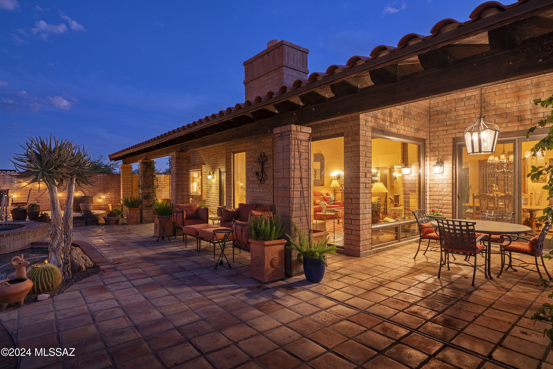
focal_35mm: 18
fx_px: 276
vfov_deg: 67.4
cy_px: 184
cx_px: 276
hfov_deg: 90.0
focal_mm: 18
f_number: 7.1
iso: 200
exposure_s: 1/4
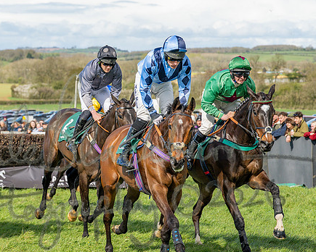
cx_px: 163
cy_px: 124
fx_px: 1431
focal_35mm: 153
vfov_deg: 10.1
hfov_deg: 12.6
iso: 200
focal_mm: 70
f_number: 4
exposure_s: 1/1600
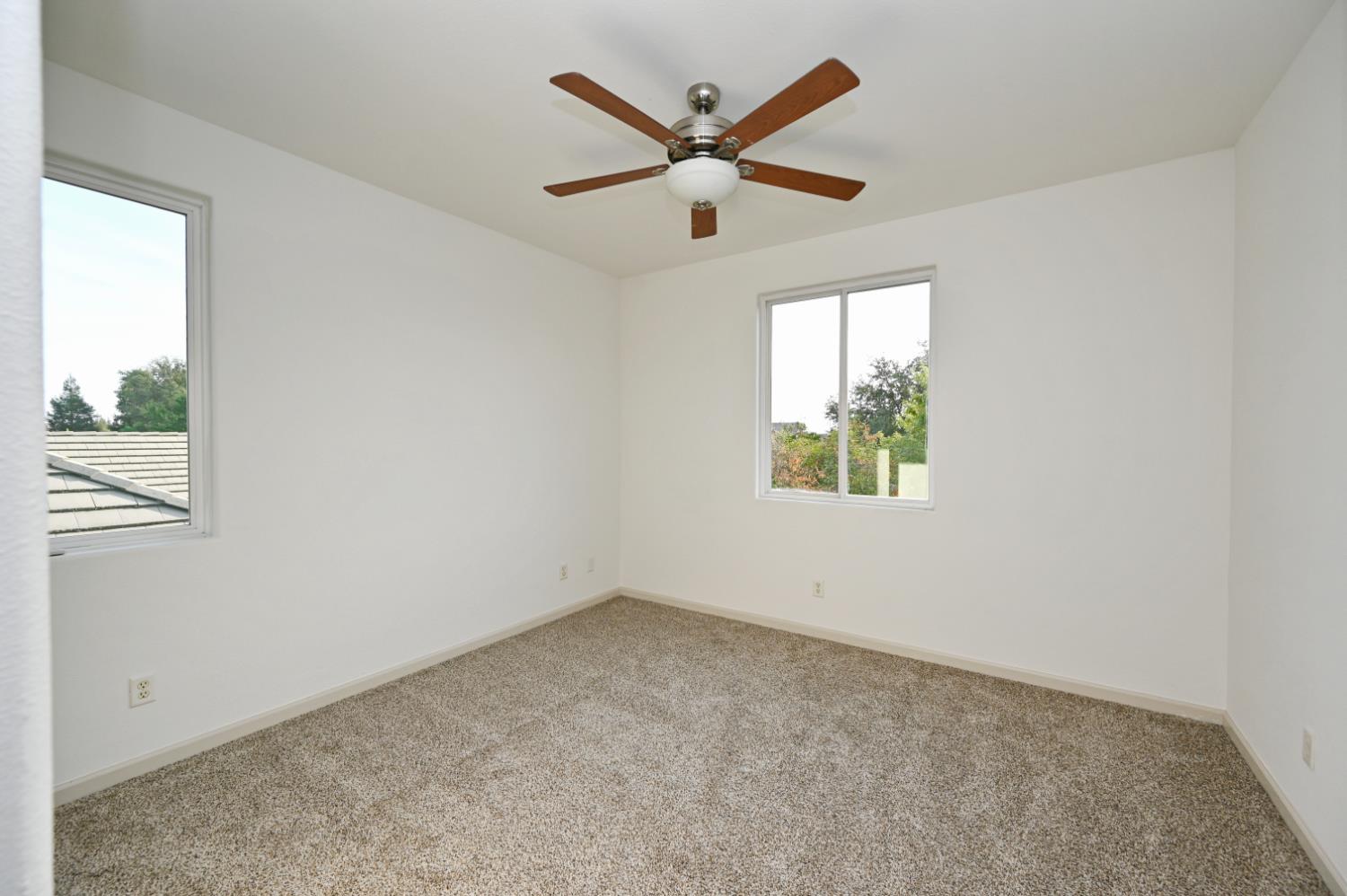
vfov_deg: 81.1
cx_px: 674
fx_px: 523
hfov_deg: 104.3
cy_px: 448
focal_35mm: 14
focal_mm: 14
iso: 100
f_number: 6.3
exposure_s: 1/160
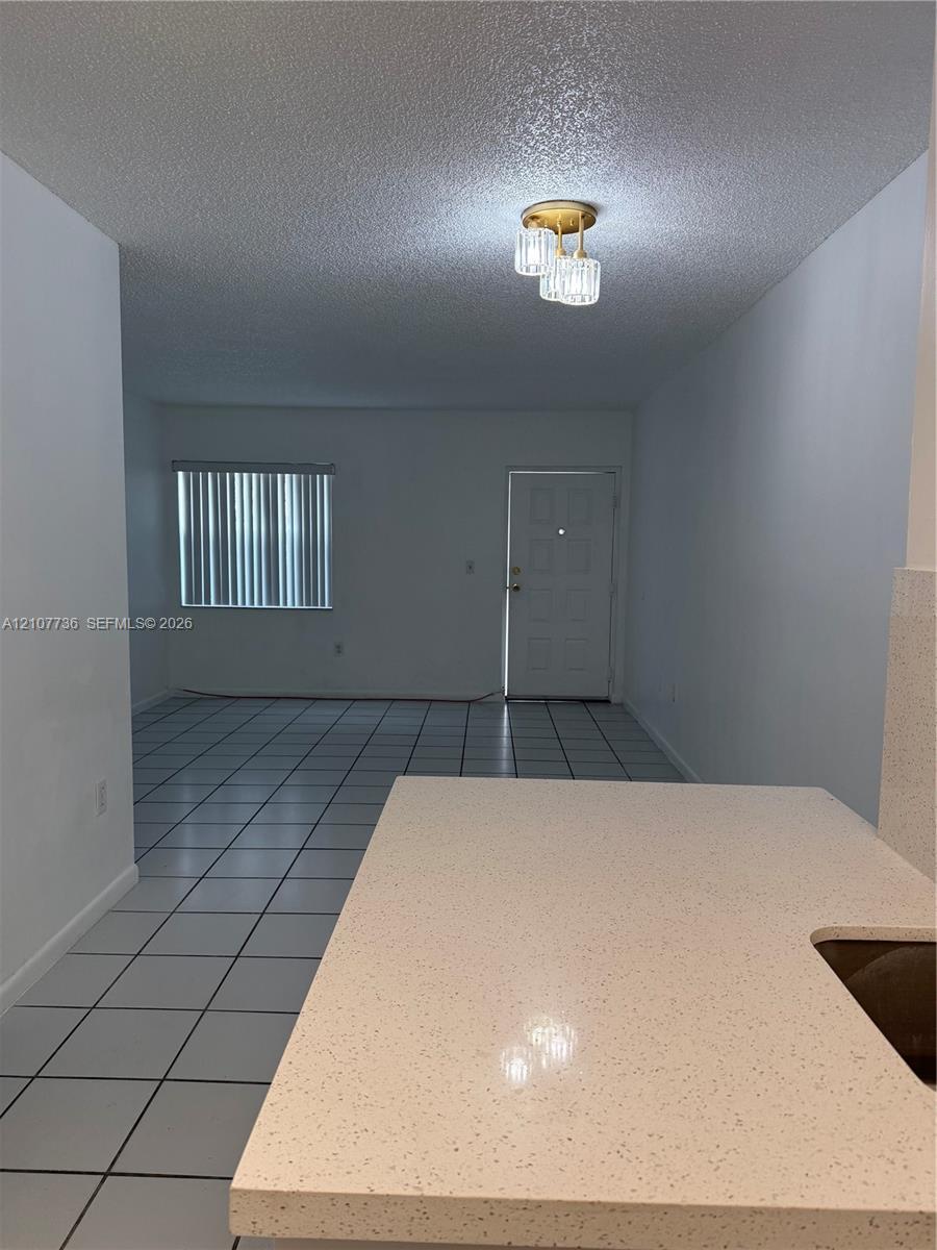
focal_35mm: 24
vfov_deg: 71.6
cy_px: 625
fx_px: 866
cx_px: 468
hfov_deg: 56.8
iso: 125
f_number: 1.78
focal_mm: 6.76
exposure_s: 1/237
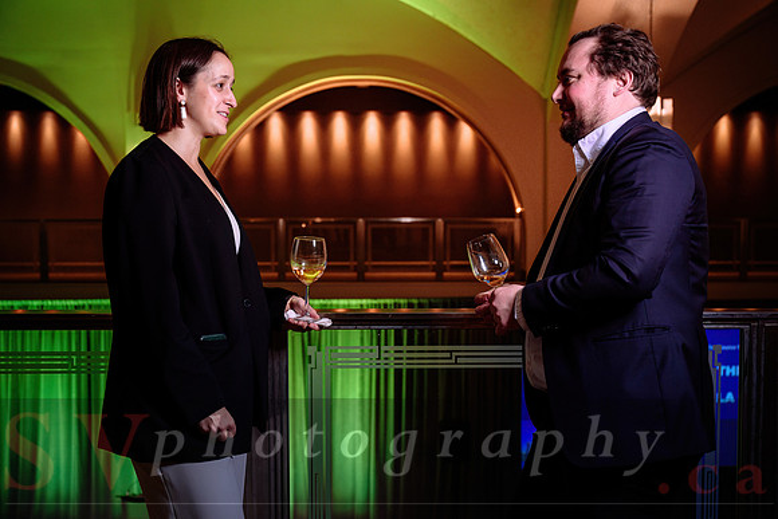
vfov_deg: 31.2
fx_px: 929
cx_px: 389
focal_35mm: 43
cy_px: 260
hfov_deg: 45.4
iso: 800
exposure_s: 1/100
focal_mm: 43
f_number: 4
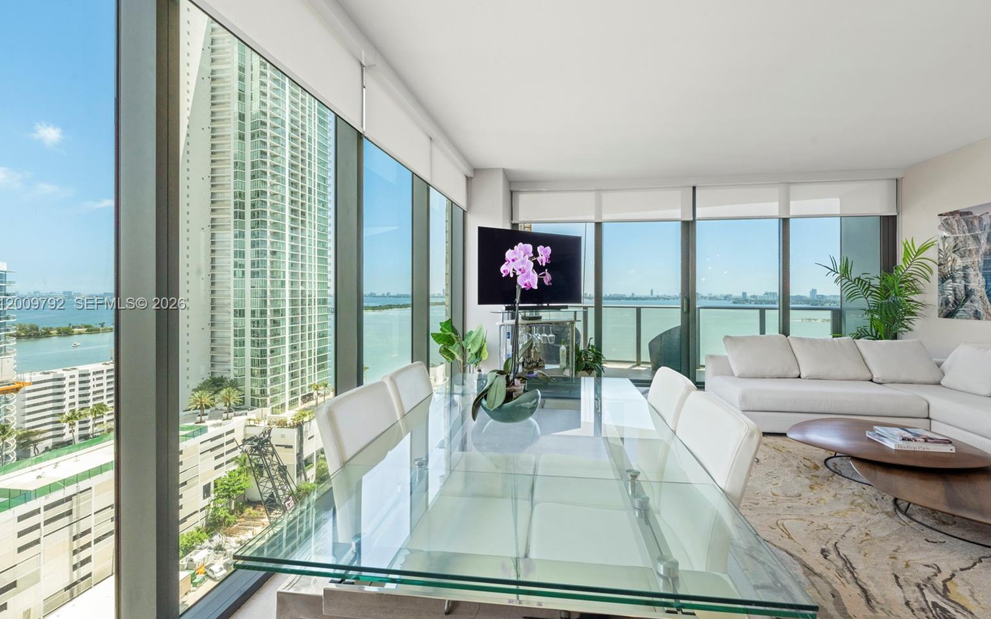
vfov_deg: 71.3
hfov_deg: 97.8
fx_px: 432
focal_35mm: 16
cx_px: 503
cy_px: 305
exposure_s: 1/40
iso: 800
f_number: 11
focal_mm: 15
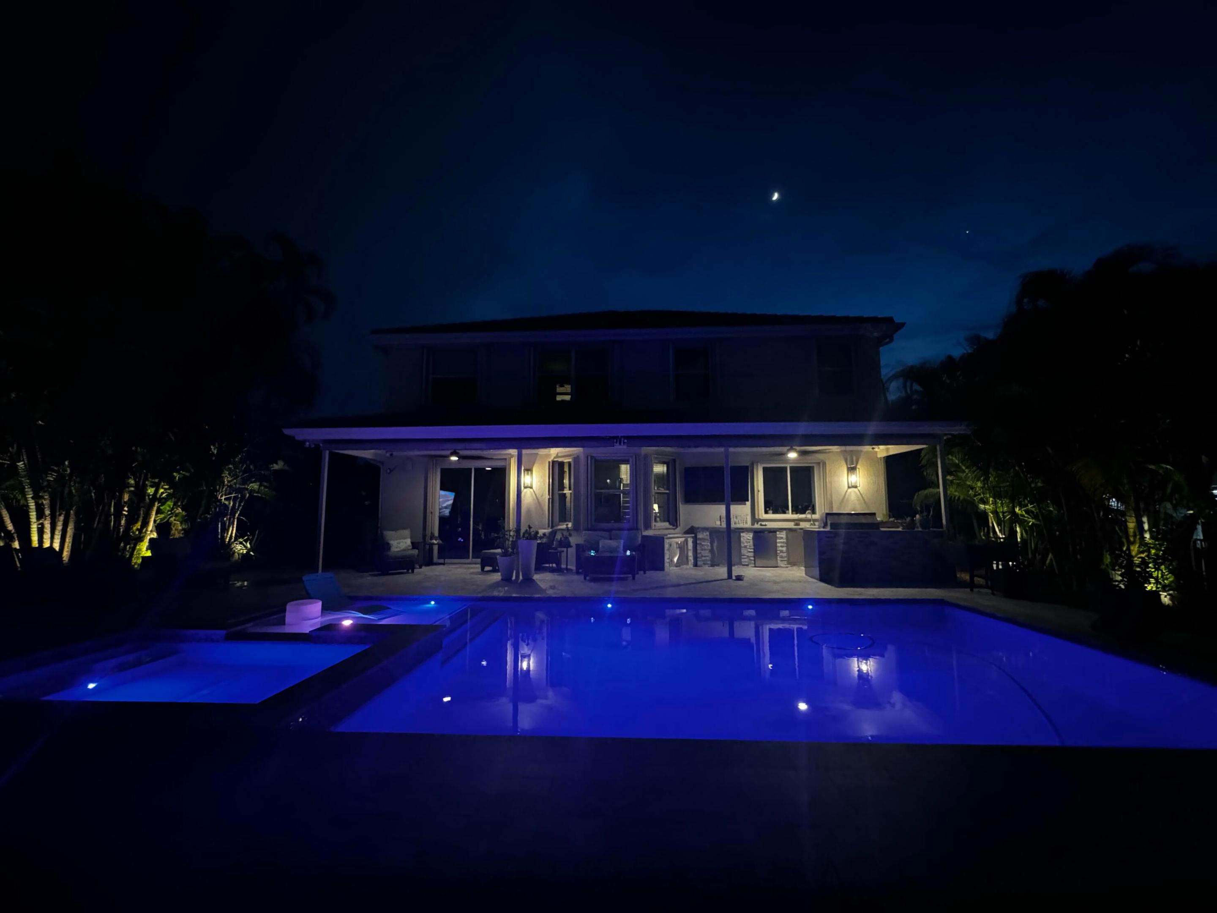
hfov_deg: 102.1
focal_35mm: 14
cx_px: 608
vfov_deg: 85.7
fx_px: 492
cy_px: 456
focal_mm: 2.22
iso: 1250
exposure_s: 1/30
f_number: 2.2
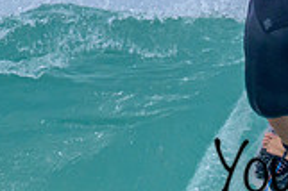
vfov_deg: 0.3
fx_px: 31559
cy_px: 101
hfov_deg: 0.5
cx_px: 487
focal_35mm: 3949
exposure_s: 1/2000
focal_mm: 800
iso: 1100
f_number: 11
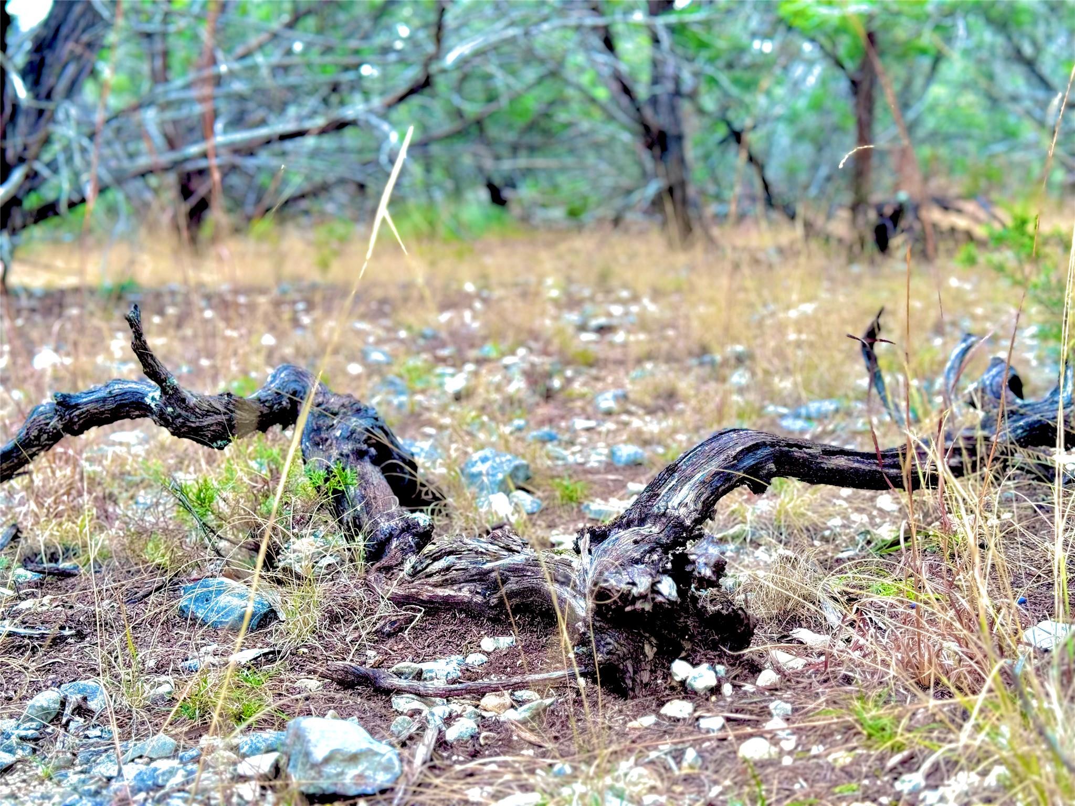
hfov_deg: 39.7
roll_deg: +0.6
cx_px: 538
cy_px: 403
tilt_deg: -10.4
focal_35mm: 48
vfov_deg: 30.3
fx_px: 1491
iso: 64
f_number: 1.78
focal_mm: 6.76
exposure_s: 1/166
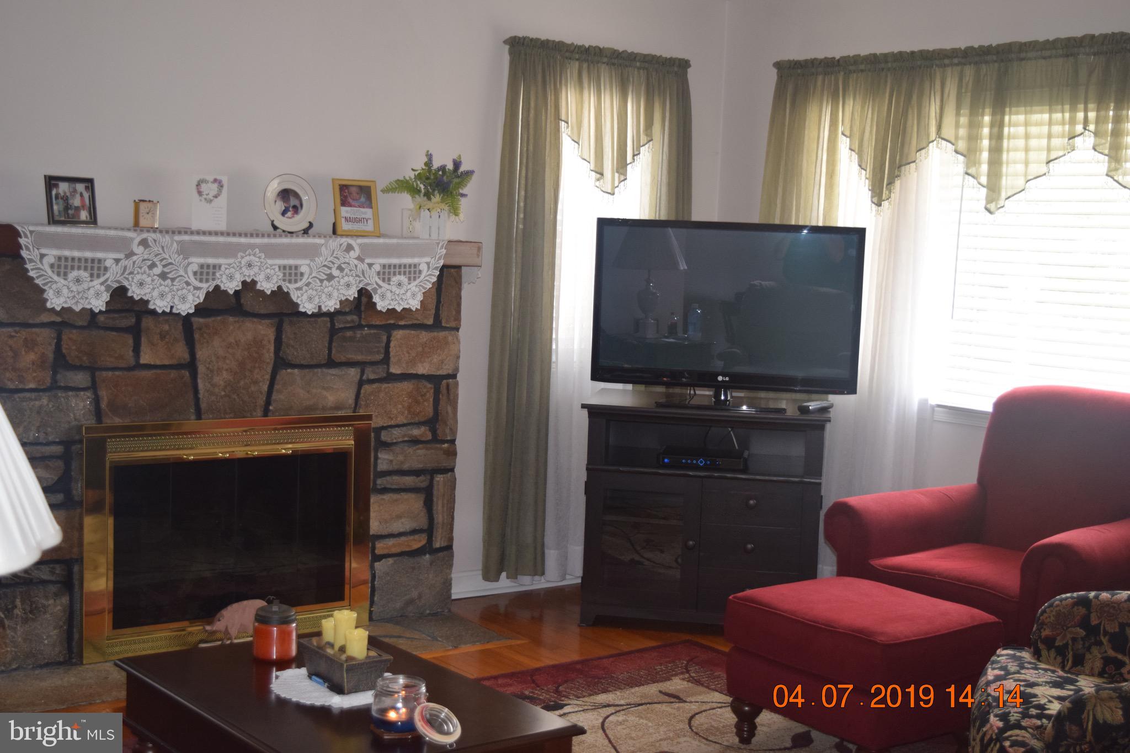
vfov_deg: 26.5
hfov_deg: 38.9
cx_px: 565
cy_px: 376
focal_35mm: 51
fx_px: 1601
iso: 800
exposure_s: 1/80
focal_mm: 34
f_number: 4.5
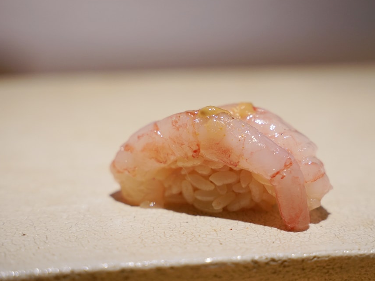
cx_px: 210
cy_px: 141
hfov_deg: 19.4
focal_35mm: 101
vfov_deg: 14.7
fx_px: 1094
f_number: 4
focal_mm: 75
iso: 1000
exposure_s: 1/80
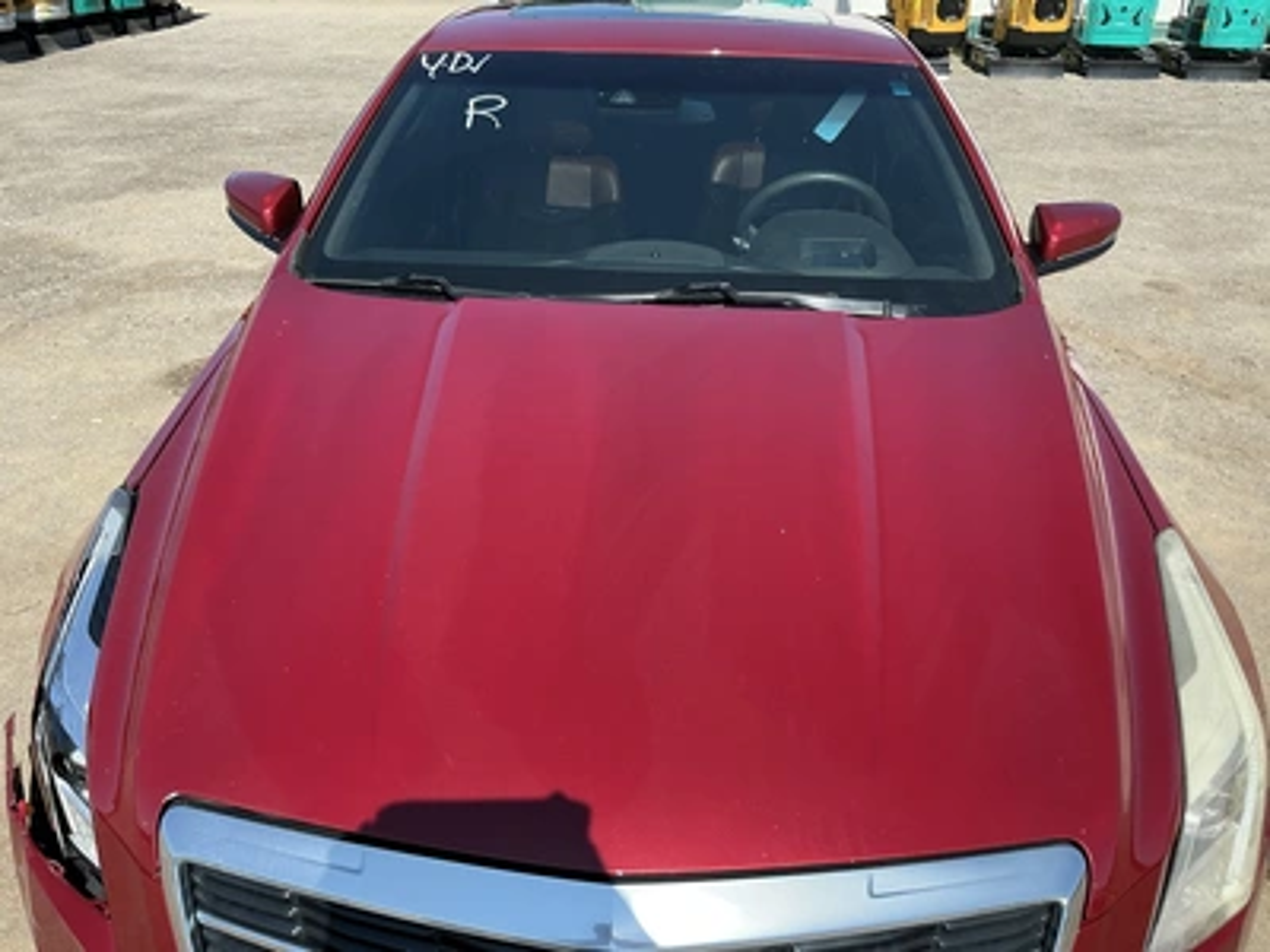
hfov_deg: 63.4
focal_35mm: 28
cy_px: 476
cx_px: 635
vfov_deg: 49.7
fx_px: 1027
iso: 25
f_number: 1.8
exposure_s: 1/869
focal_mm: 3
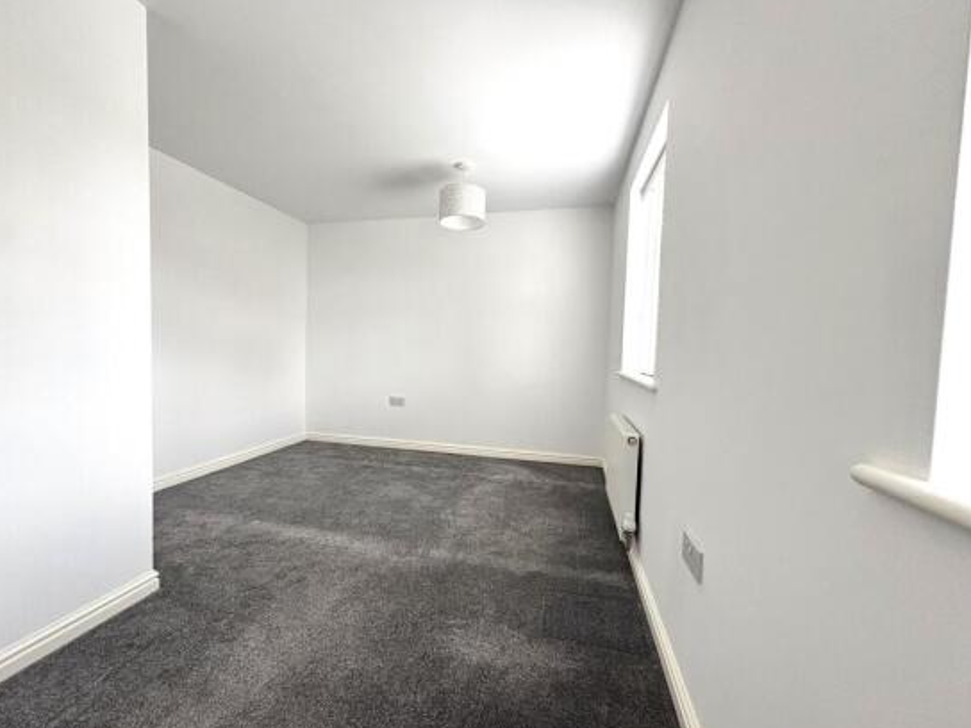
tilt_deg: -2.8
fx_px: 421
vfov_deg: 81.7
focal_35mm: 15
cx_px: 454
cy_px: 372
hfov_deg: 98.0
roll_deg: -1.0
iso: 200
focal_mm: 2.22
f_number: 2.2
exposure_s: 1/99
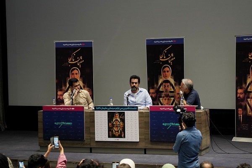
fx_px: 735
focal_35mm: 105
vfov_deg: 13.0
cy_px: 84
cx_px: 126
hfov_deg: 19.5
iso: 2000
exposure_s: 1/60
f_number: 2.8
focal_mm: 70
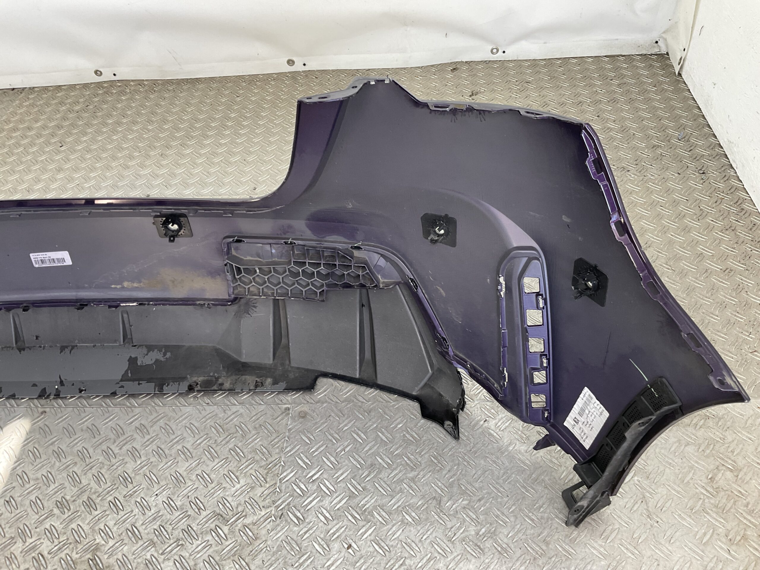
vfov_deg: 48.2
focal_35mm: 29
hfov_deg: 61.7
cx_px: 380
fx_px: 637
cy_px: 285
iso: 32
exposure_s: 1/100
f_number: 1.8
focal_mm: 3
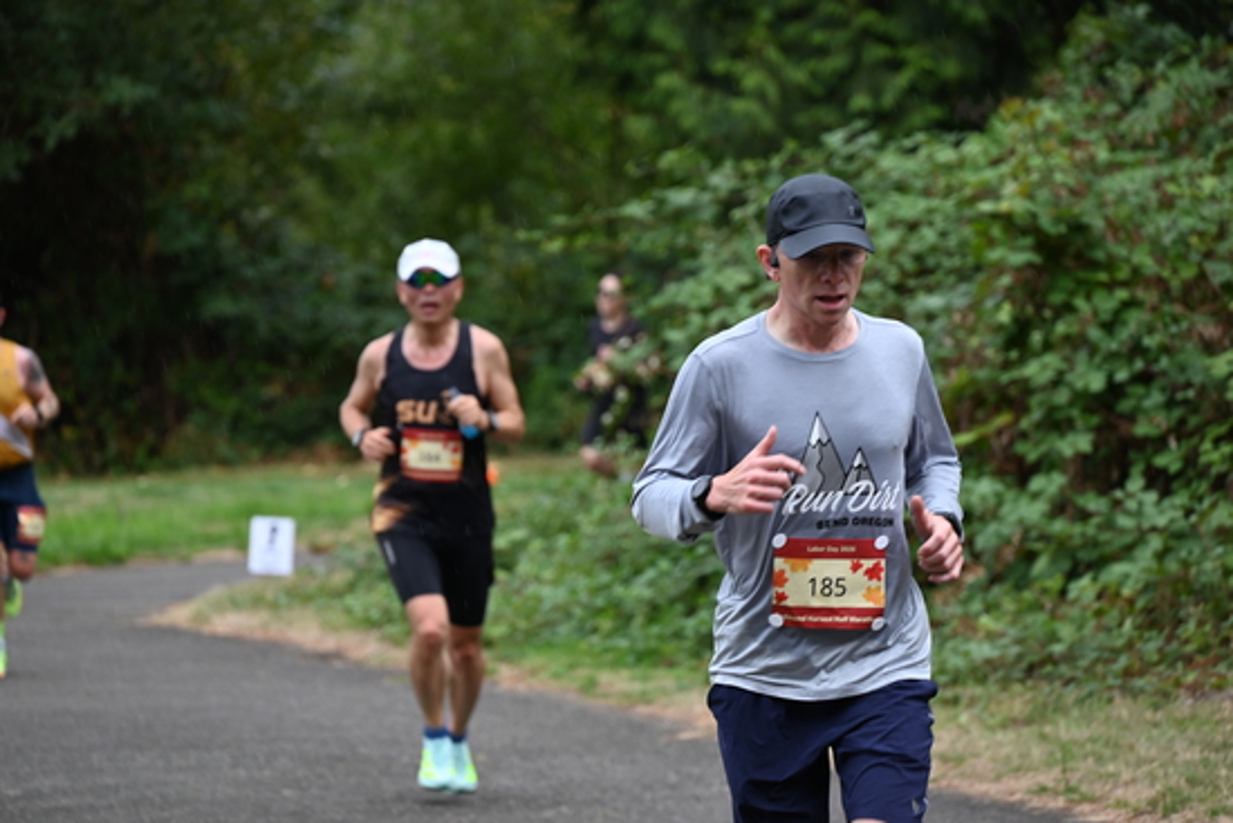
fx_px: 6851
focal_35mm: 200
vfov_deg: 6.9
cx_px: 616
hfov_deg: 10.3
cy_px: 412
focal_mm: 200
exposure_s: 1/250
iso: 560
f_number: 6.3
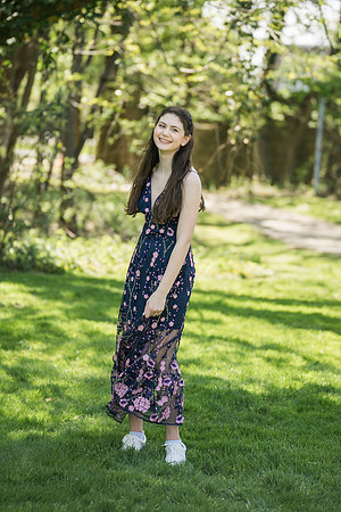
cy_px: 256
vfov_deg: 18.9
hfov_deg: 12.7
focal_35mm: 108
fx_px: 1534
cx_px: 170
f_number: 2.8
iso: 100
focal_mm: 108
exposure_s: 1/320
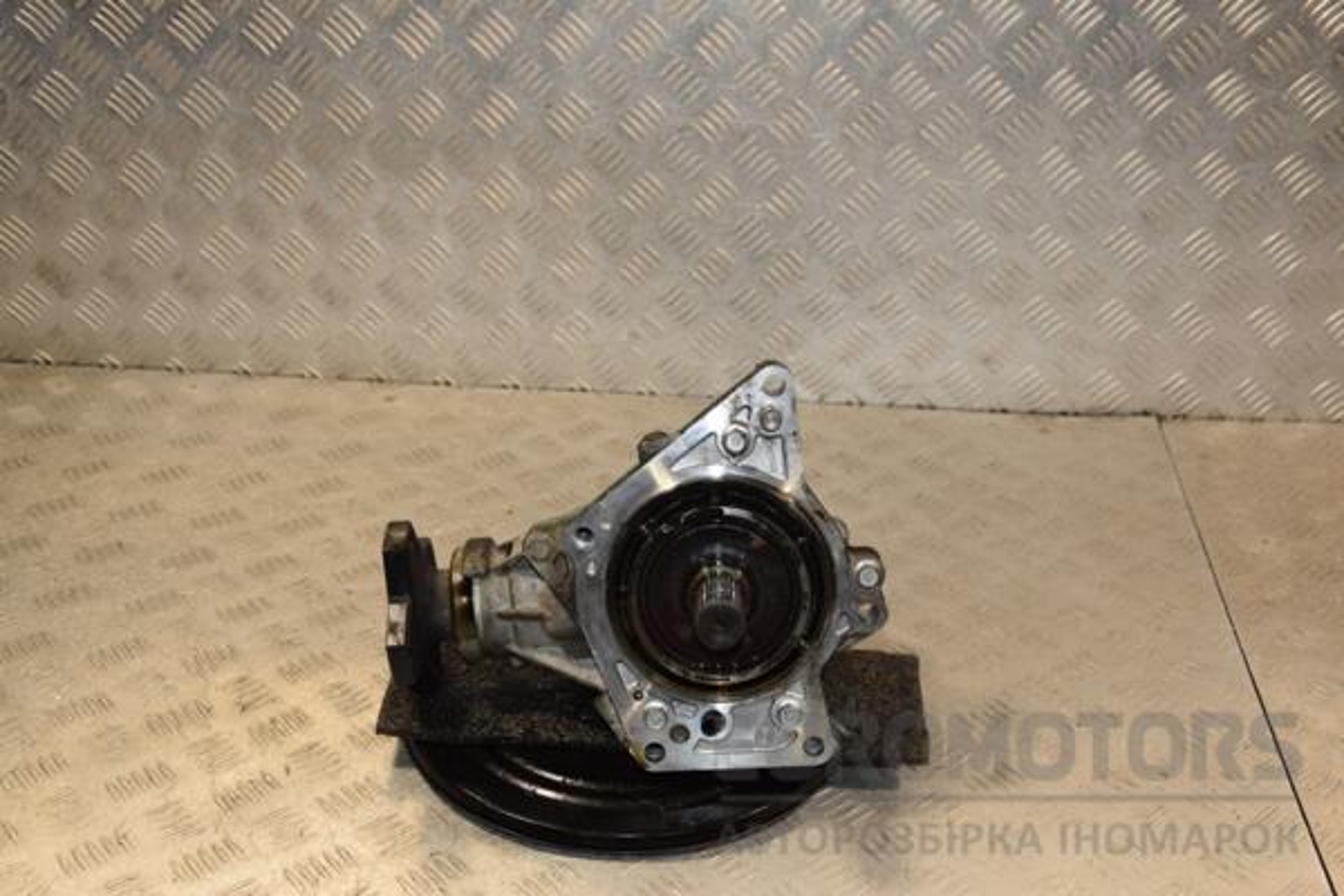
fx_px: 1680
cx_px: 672
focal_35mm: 45
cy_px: 448
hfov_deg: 43.6
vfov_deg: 29.9
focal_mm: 30
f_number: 5.6
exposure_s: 1/200
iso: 800
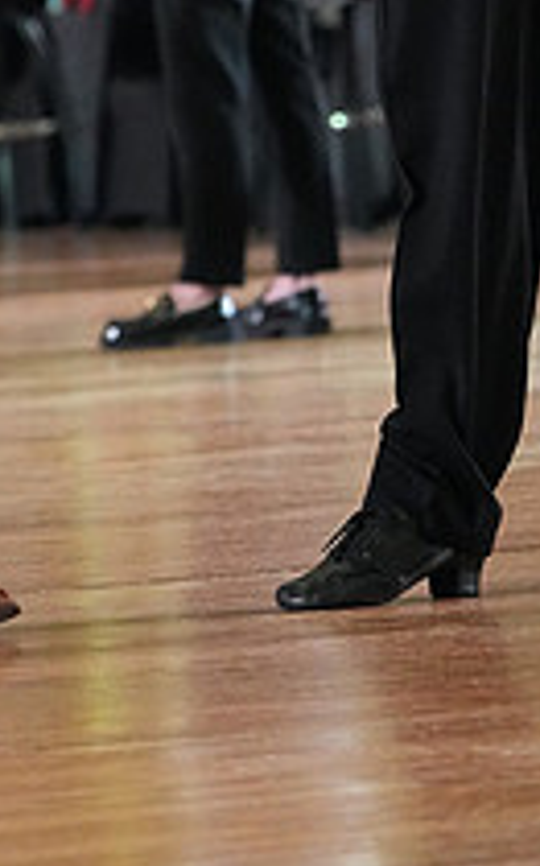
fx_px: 9691
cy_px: -194
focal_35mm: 411
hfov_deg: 3.2
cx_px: -43
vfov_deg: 5.1
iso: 8000
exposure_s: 1/400
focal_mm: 146
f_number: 4.5
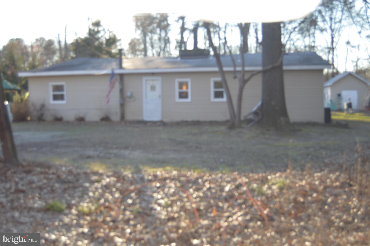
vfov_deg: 31.8
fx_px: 431
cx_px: 185
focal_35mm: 42
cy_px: 123
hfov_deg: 46.4
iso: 125
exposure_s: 1/125
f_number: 4
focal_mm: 28
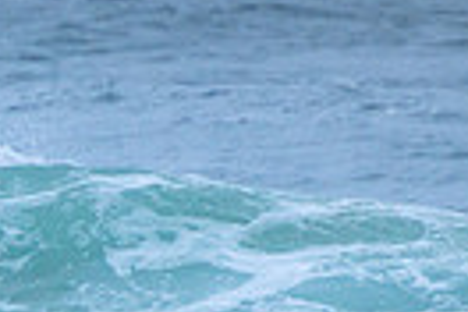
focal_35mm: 2419
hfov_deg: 0.9
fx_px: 31445
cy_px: 383
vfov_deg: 0.6
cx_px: -393
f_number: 5.6
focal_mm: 400
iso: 500
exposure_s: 1/2000
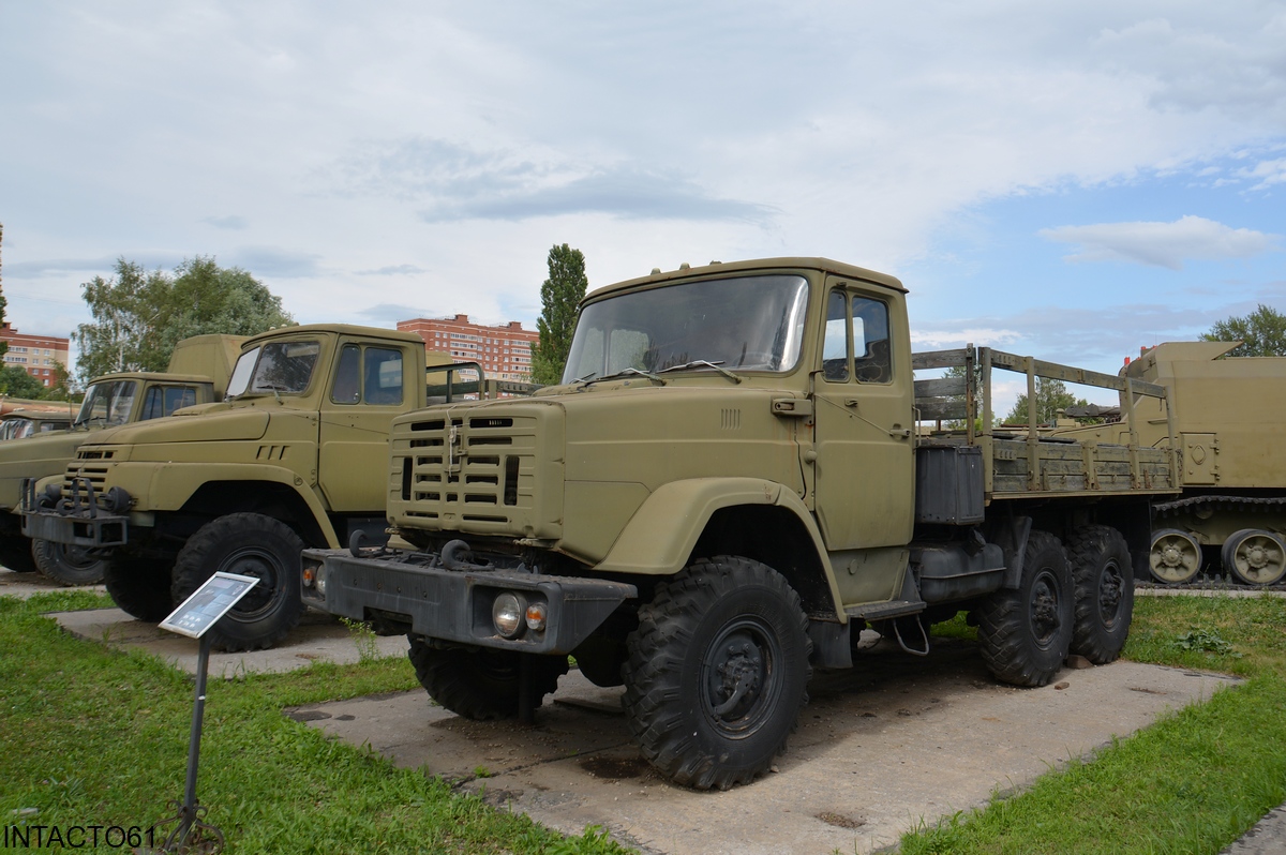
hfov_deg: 67.4
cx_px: 643
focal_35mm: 27
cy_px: 428
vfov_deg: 47.9
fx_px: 964
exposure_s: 1/250
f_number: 8
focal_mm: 18
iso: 140
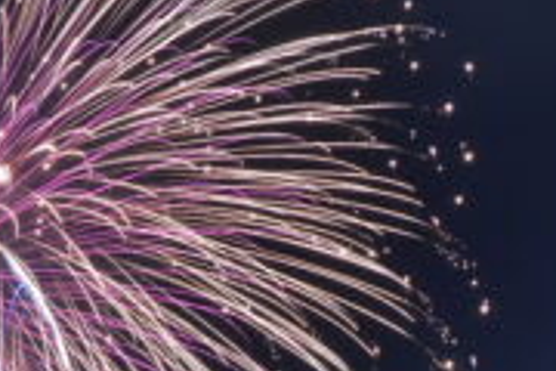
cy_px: 515
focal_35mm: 133
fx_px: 2054
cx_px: -40
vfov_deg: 10.1
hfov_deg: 15.1
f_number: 11
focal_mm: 20
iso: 100
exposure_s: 19.4
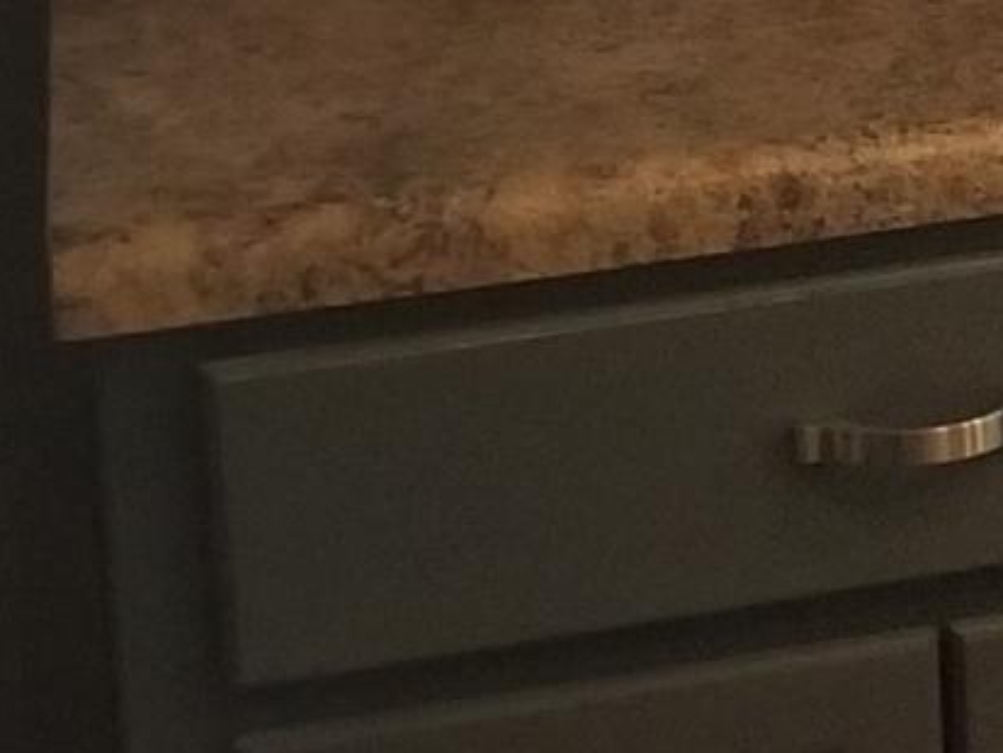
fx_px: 5478
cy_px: -746
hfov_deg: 8.8
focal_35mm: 189
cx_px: 2939
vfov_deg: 7.5
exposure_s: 1/30
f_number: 1.7
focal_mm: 4.25
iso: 200
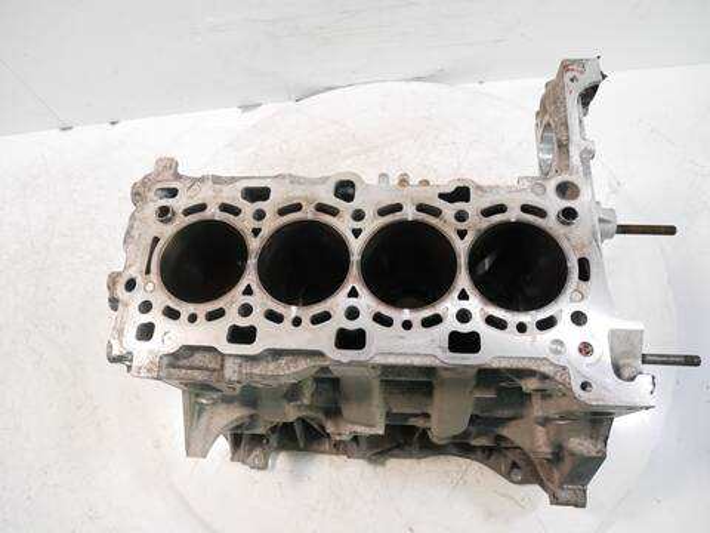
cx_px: 355
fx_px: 492
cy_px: 266
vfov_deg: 56.8
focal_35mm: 24
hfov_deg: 71.6
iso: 800
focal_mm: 12
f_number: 3.5
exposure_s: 1/60
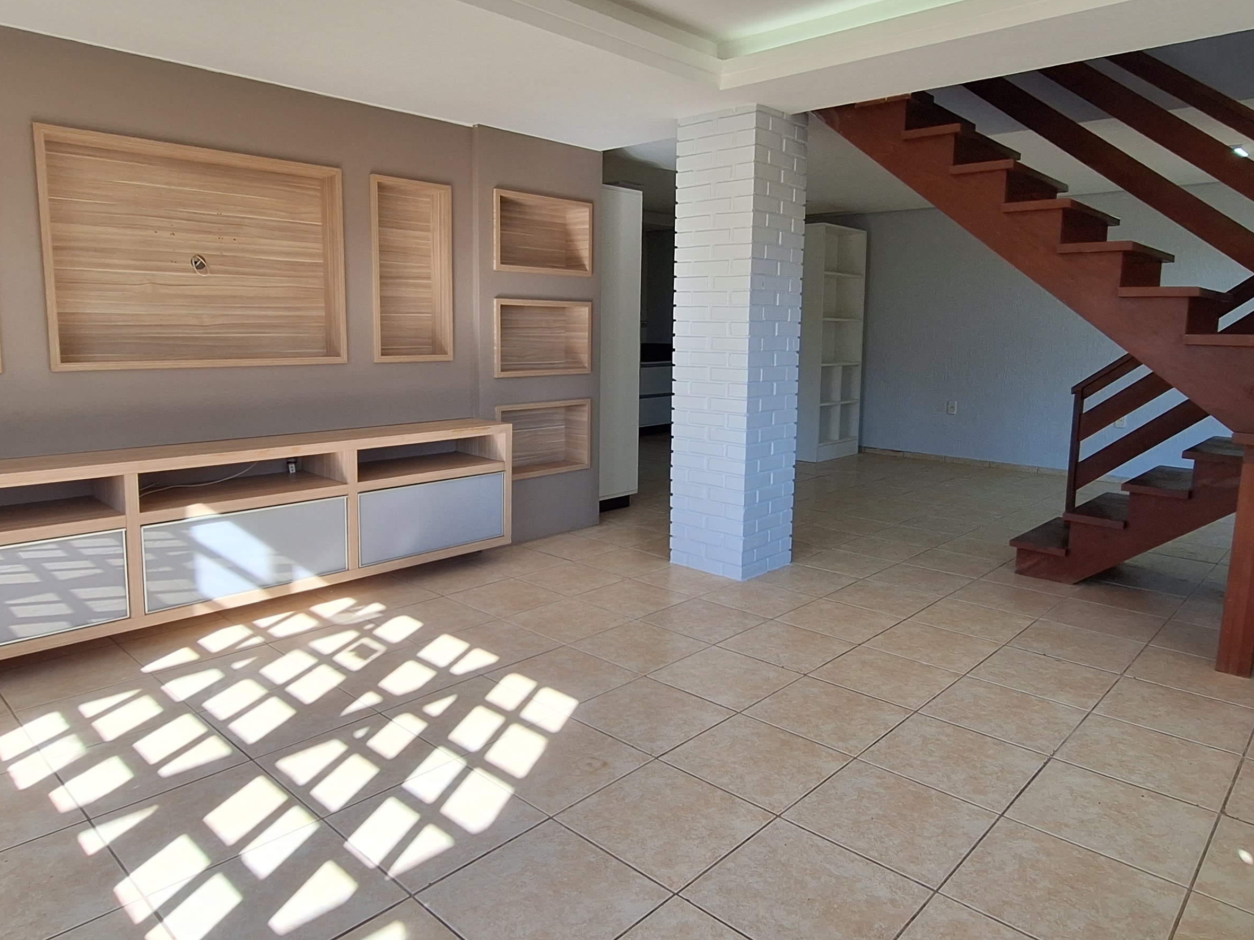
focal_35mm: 22
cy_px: 445
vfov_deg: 61.0
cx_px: 623
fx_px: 797
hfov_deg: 76.4
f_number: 2.2
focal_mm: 1.74
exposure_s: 1/291
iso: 40
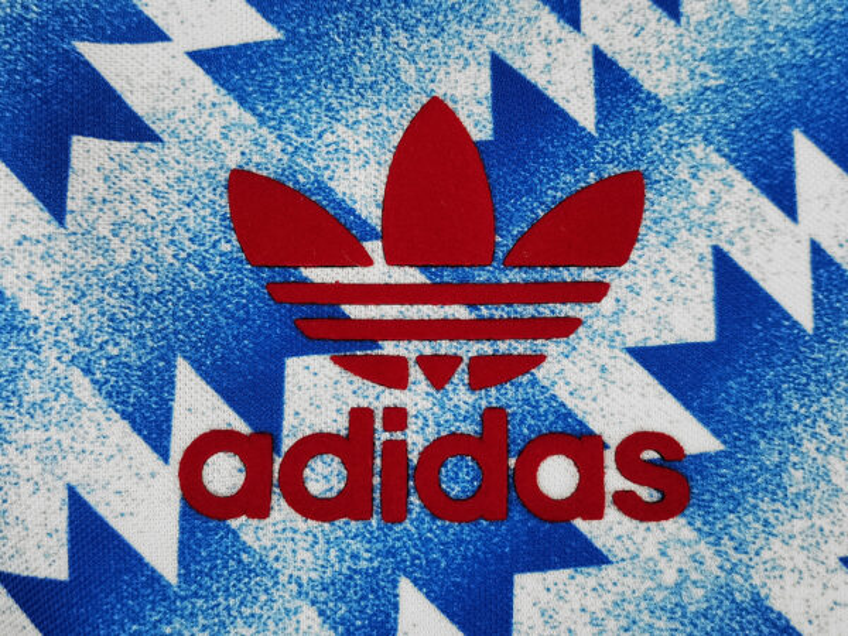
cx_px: 424
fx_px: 1127
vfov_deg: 31.5
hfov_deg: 41.2
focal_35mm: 46
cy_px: 318
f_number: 1.8
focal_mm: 5.58
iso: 125
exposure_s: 1/100
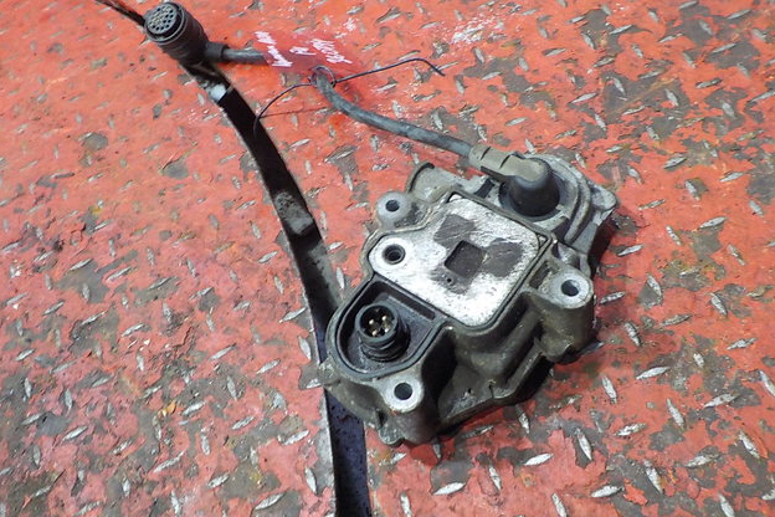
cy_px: 229
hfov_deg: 58.7
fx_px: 689
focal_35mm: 32
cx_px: 386
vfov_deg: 41.1
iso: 400
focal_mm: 4.1
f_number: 3.3
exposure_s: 1/15
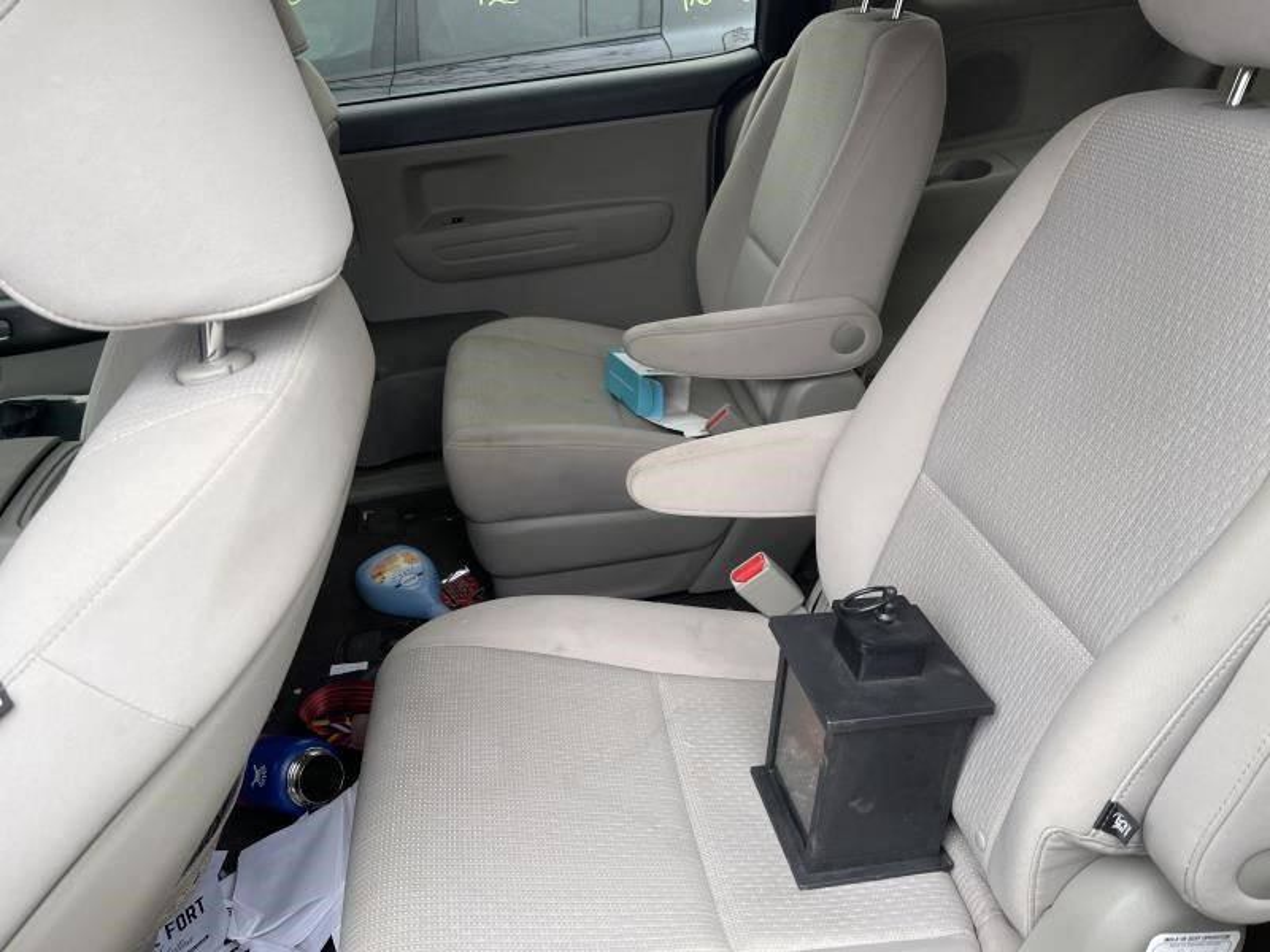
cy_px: 476
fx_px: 917
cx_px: 635
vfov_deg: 54.9
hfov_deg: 69.4
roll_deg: +2.5
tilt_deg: -30.6
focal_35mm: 25
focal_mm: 5.1
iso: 64
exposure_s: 1/121
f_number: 1.6
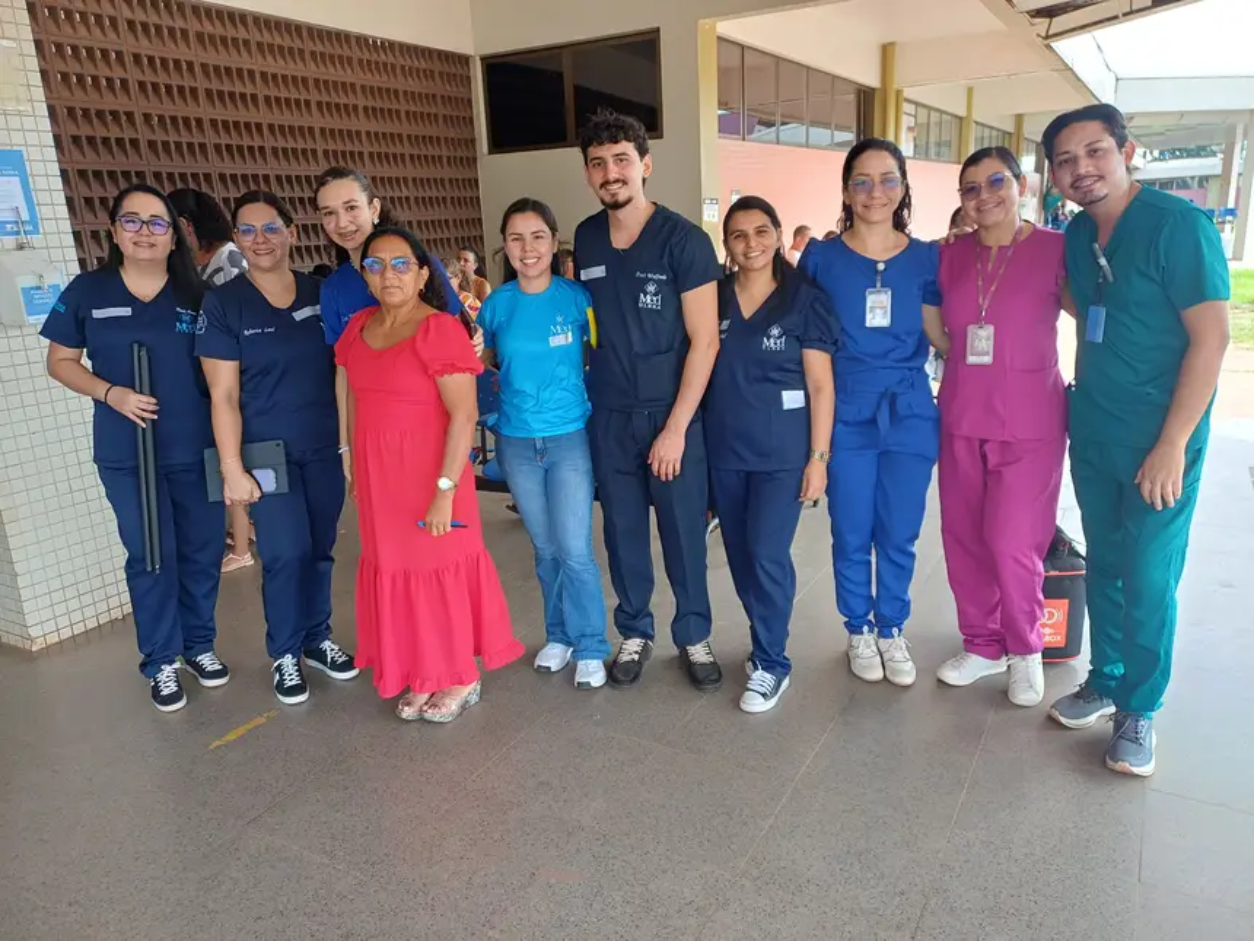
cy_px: 470
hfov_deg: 69.4
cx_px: 627
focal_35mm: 25
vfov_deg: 54.9
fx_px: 906
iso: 64
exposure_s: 1/120
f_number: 1.8
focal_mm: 4.65
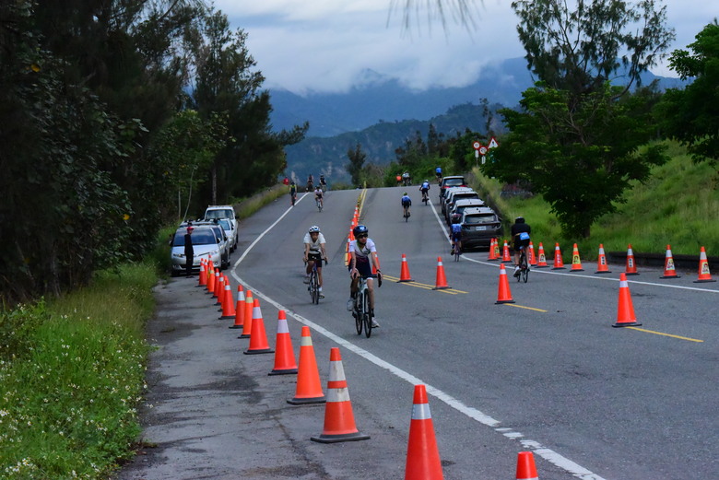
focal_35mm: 112
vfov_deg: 12.2
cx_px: 360
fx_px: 2238
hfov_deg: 18.3
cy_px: 240
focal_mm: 112
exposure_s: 1/4000
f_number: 16
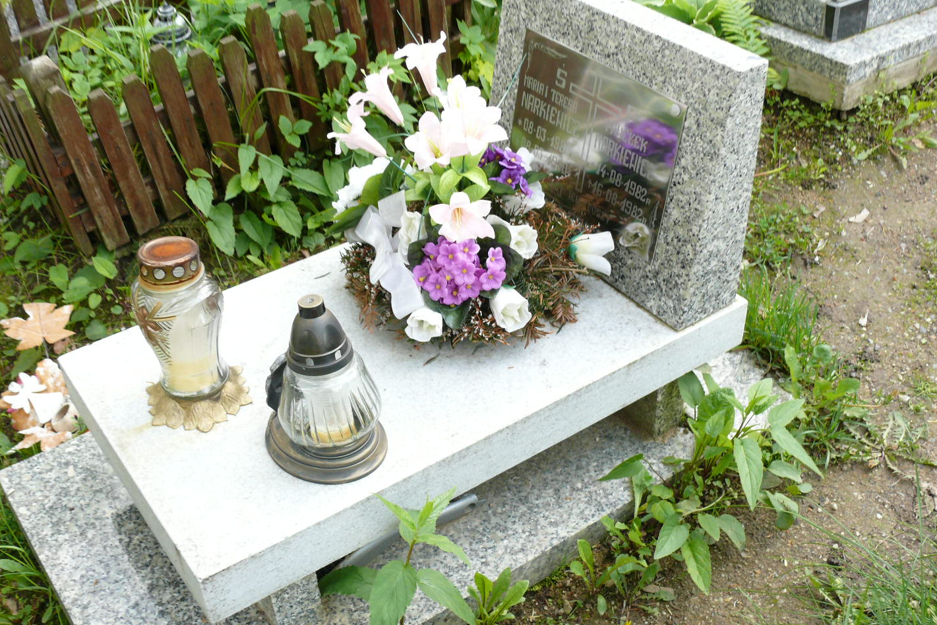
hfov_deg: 47.4
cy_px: 325
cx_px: 479
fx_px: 1067
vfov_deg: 32.6
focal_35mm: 41
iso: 100
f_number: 3.6
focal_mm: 7.4
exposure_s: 1/100
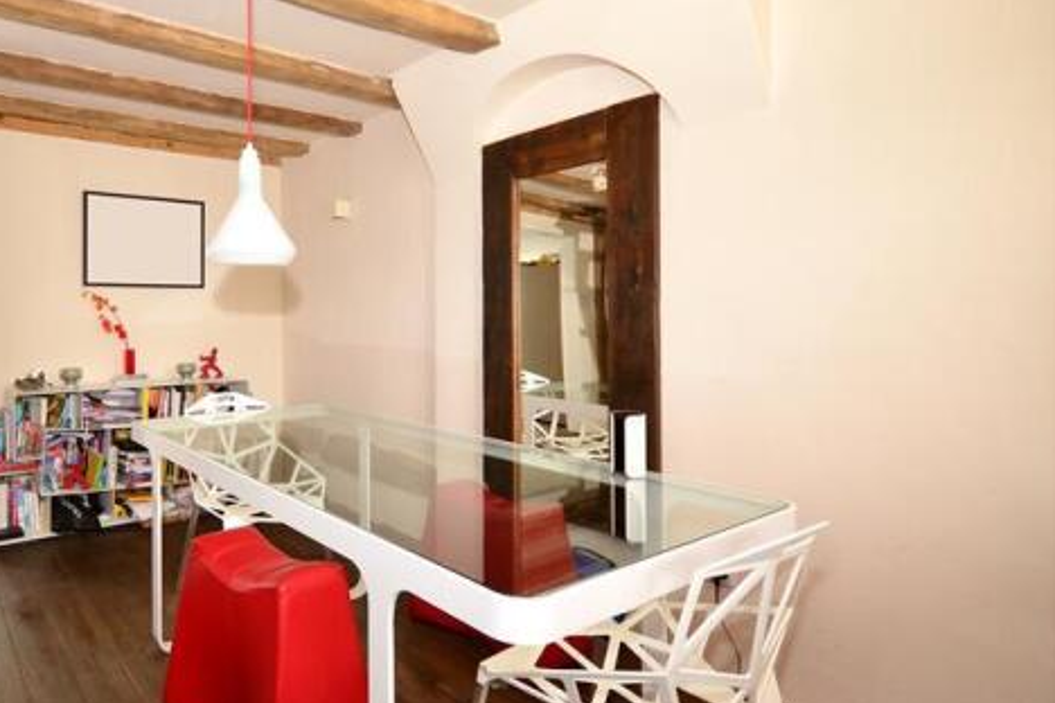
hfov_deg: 77.8
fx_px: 615
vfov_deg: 59.3
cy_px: 308
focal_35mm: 21
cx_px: 329
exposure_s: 1/30
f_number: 5
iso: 200
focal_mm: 10
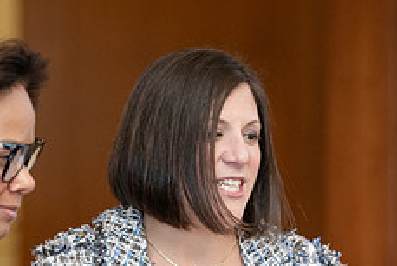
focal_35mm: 336
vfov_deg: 4.1
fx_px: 3708
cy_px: 333
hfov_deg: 6.1
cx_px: 116
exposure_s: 1/1000
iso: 3200
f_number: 2.8
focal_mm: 130
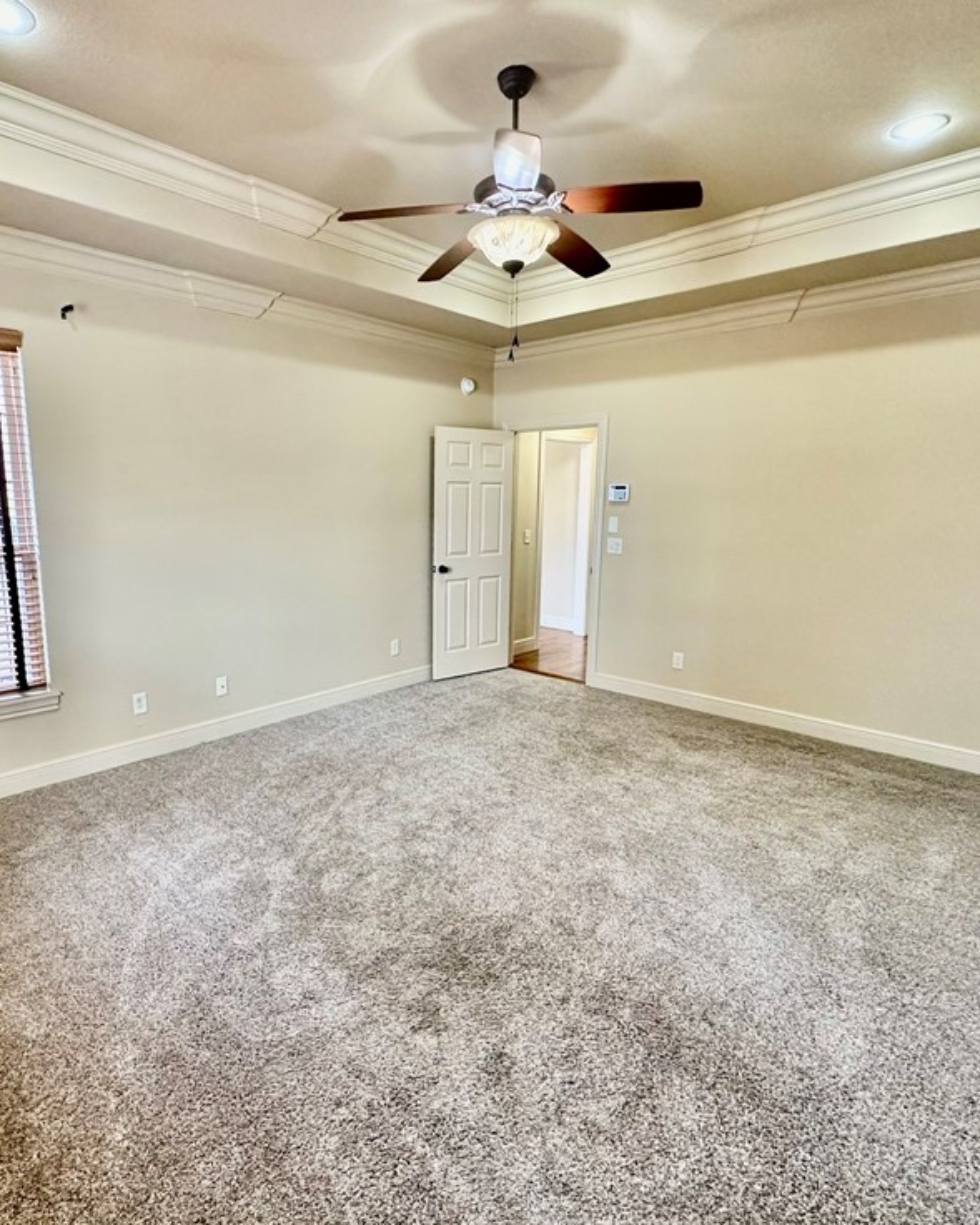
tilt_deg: -9.7
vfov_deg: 83.3
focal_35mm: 19
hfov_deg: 70.5
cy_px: 609
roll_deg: -0.2
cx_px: 418
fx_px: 689
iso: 320
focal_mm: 2.22
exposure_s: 1/120
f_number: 2.2
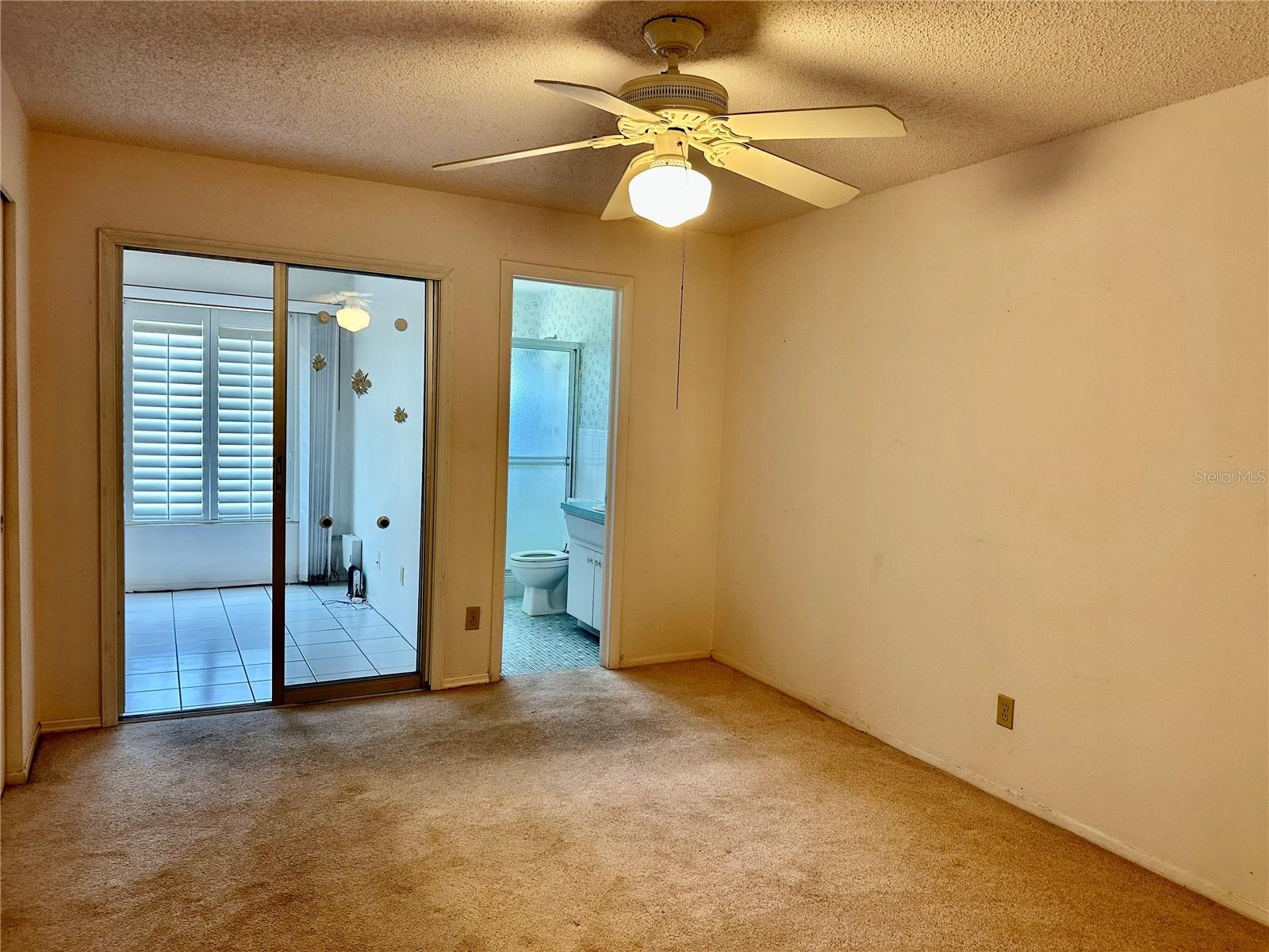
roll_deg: -3.0
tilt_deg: -4.8
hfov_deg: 71.6
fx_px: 880
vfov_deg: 56.8
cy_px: 476
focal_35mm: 24
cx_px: 634
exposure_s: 1/60
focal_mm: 6.86
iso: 200
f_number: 1.78
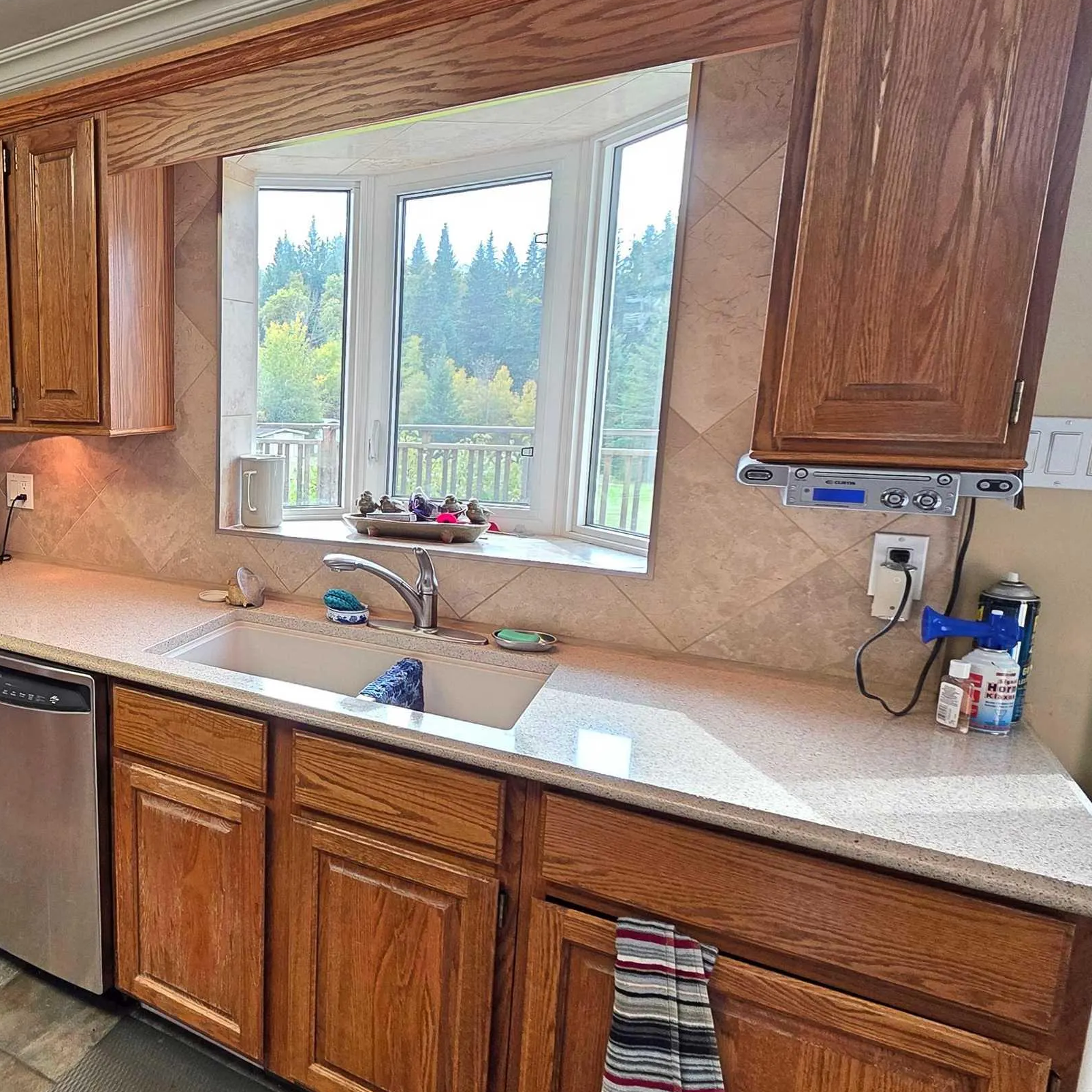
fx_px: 785
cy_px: 534
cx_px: 144
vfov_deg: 69.6
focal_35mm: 22
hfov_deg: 60.8
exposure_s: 1/120
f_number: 1.9
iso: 125
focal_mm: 2.2
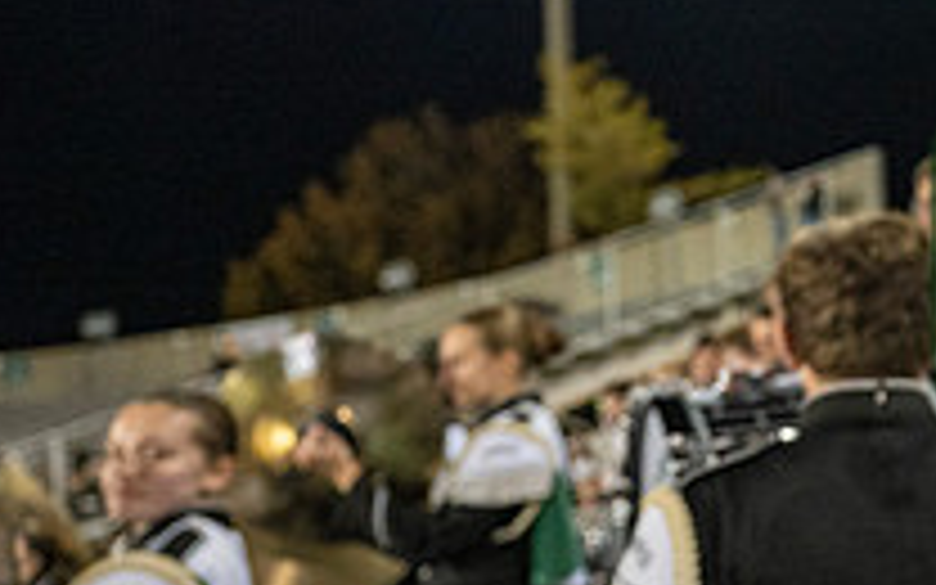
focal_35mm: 71
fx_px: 1811
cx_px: 1269
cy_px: 304
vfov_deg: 18.3
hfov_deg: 24.6
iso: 2000
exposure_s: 1/500
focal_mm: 25
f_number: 3.2
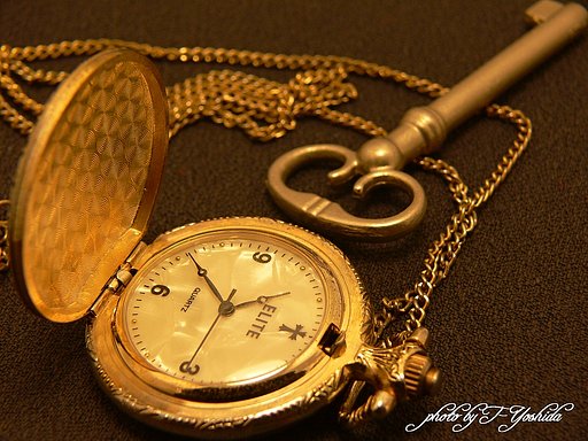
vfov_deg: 23.3
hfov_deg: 30.7
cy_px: 220
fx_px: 1070
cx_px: 294
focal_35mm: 63
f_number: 4
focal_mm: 13.2
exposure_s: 1/8
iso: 80
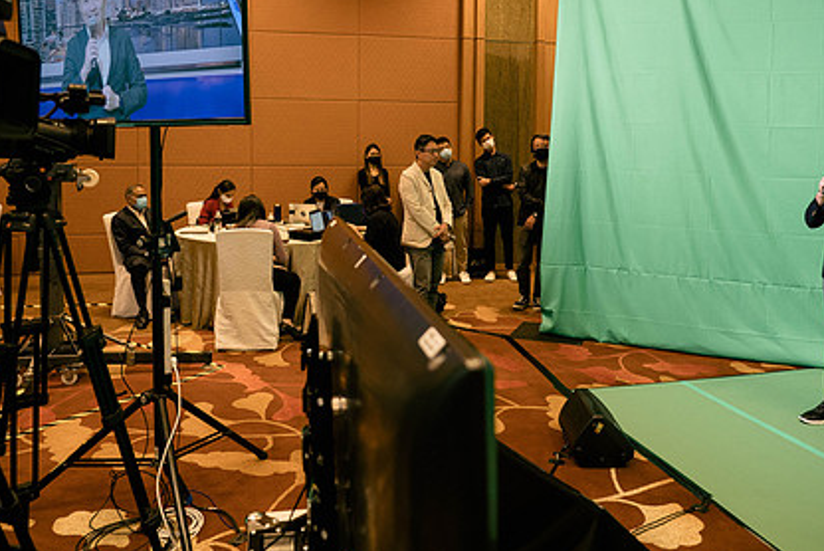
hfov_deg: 63.6
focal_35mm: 29
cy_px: 185
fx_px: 664
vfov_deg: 44.4
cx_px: 404
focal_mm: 10
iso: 640
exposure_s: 1/160
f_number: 2
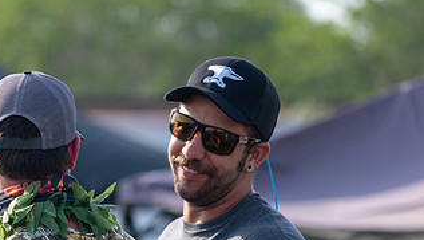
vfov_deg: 1.5
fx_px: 9048
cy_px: 247
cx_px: 134
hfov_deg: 2.7
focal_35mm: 804
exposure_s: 1/1250
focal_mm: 280
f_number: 6.3
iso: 400
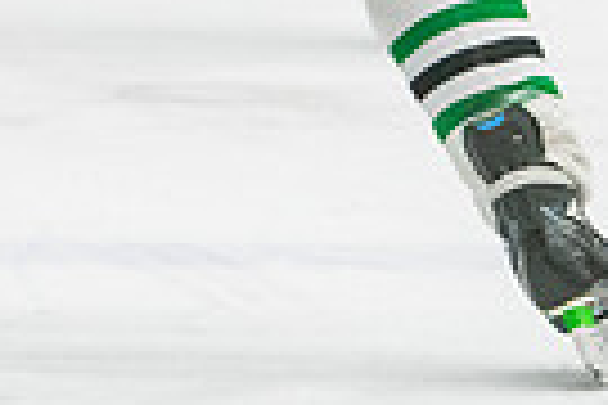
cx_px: -946
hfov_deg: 2.2
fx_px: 15722
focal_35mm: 931
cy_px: -383
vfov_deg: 1.5
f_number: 2.8
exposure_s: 1/800
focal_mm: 135
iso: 4000
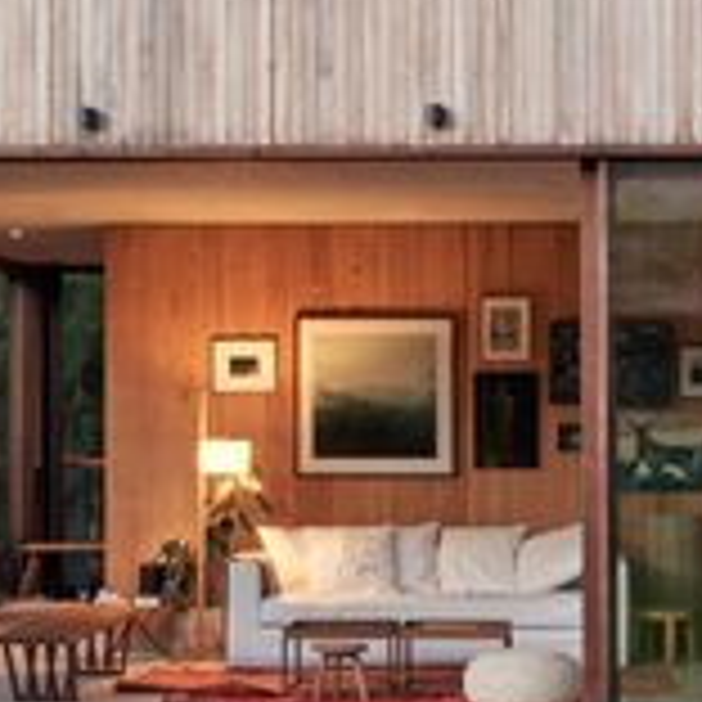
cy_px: 266
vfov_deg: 16.1
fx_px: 2478
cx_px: 603
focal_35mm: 108
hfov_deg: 16.0
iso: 100
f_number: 22
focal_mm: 45
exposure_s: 4
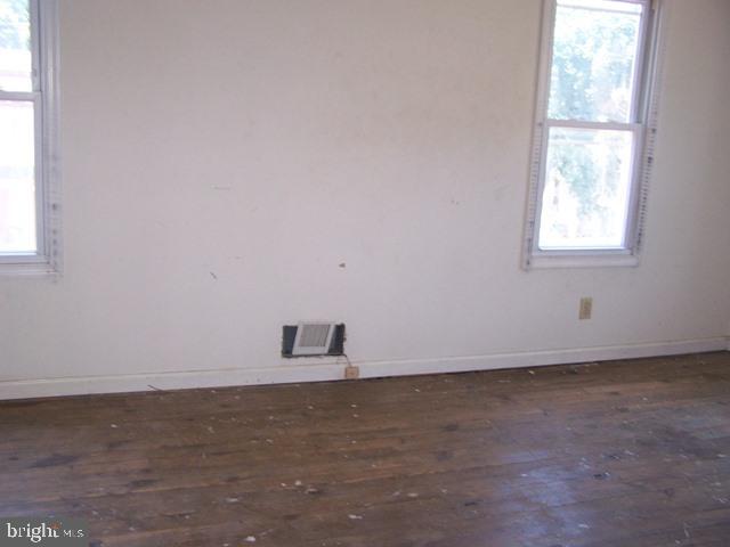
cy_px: 274
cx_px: 365
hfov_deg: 49.0
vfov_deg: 37.7
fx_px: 801
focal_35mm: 38
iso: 160
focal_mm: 6.3
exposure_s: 1/60
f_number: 2.8
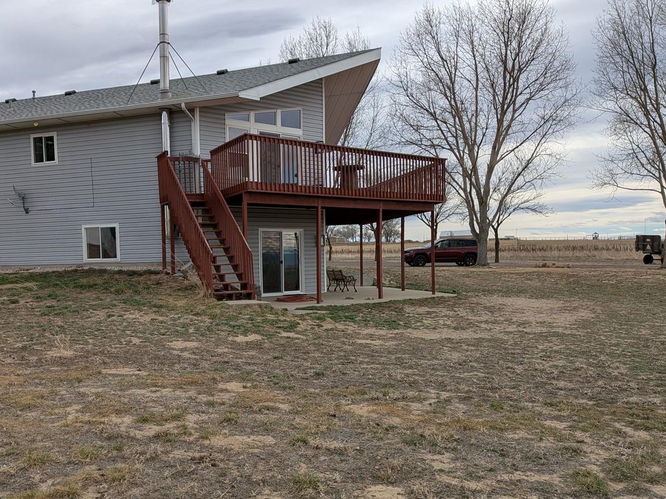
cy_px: 293
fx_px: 635
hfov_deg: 54.6
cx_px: 240
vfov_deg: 42.8
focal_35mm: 33
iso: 29
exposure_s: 1/1277
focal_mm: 4.53
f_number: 1.7
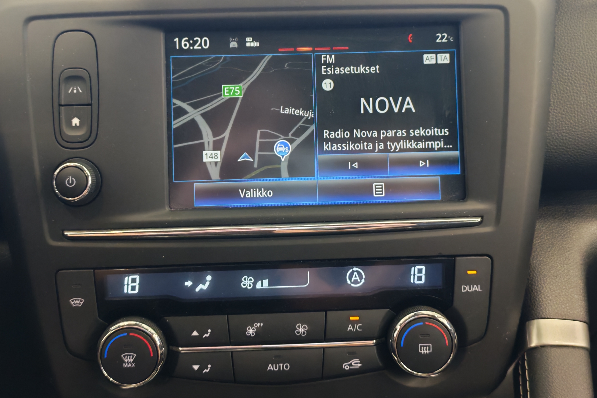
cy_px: 141
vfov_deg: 31.0
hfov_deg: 45.4
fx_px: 713
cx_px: 297
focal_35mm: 43
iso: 1600
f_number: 1.9
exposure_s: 1/50
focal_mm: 6.12
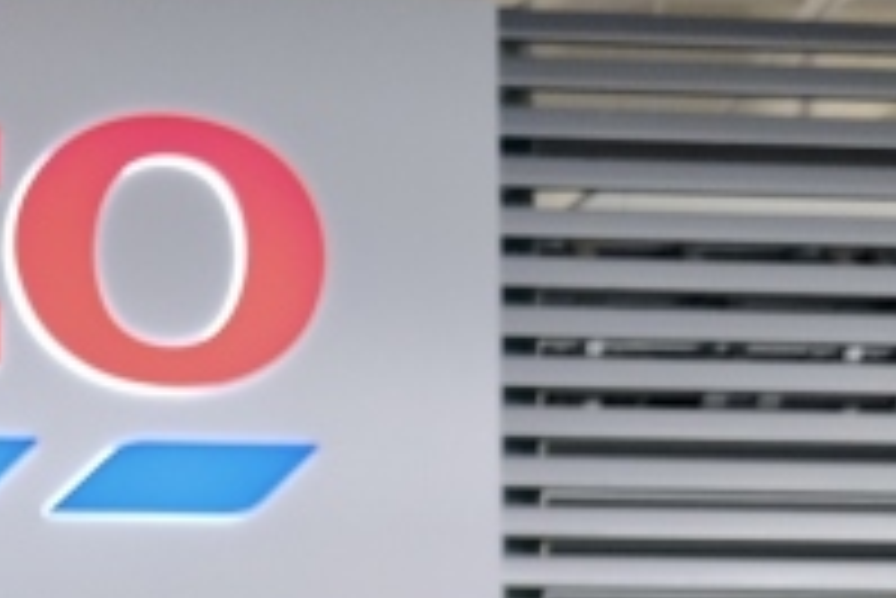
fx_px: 3611
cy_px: 1742
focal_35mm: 145
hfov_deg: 11.0
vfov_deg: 8.2
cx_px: -1495
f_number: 1.8
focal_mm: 16
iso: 400
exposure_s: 1/100
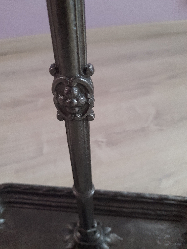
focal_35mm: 25
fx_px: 180
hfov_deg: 54.9
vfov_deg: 69.4
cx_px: 94
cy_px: 124
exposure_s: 1/50
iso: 320
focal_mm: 4.6
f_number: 2
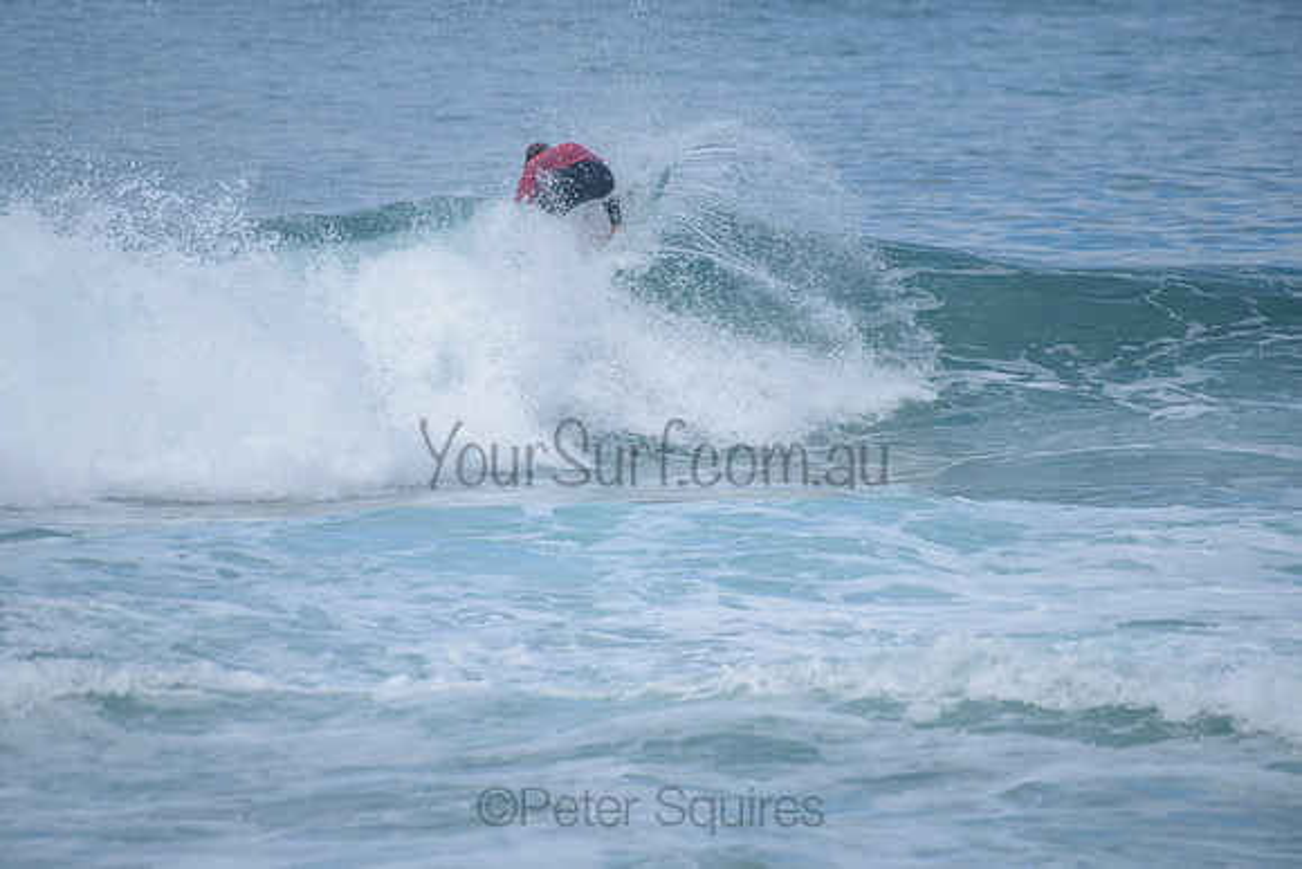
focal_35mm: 552
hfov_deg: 3.7
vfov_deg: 2.5
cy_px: 407
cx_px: 602
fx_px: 19952
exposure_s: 1/2000
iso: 320
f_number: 5.6
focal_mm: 500
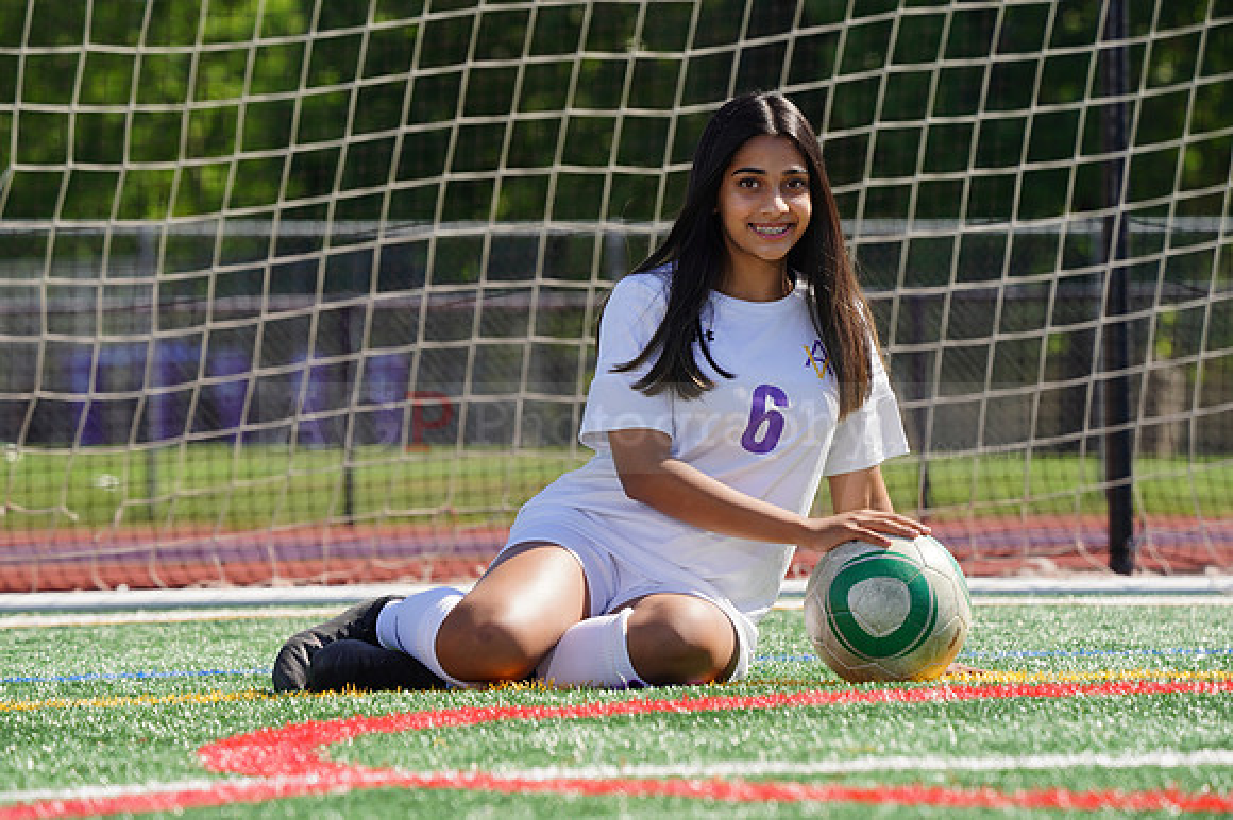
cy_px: 410
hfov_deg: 6.9
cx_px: 616
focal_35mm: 297
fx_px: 10166
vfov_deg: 4.6
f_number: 11
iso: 200
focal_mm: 297
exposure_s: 1/250
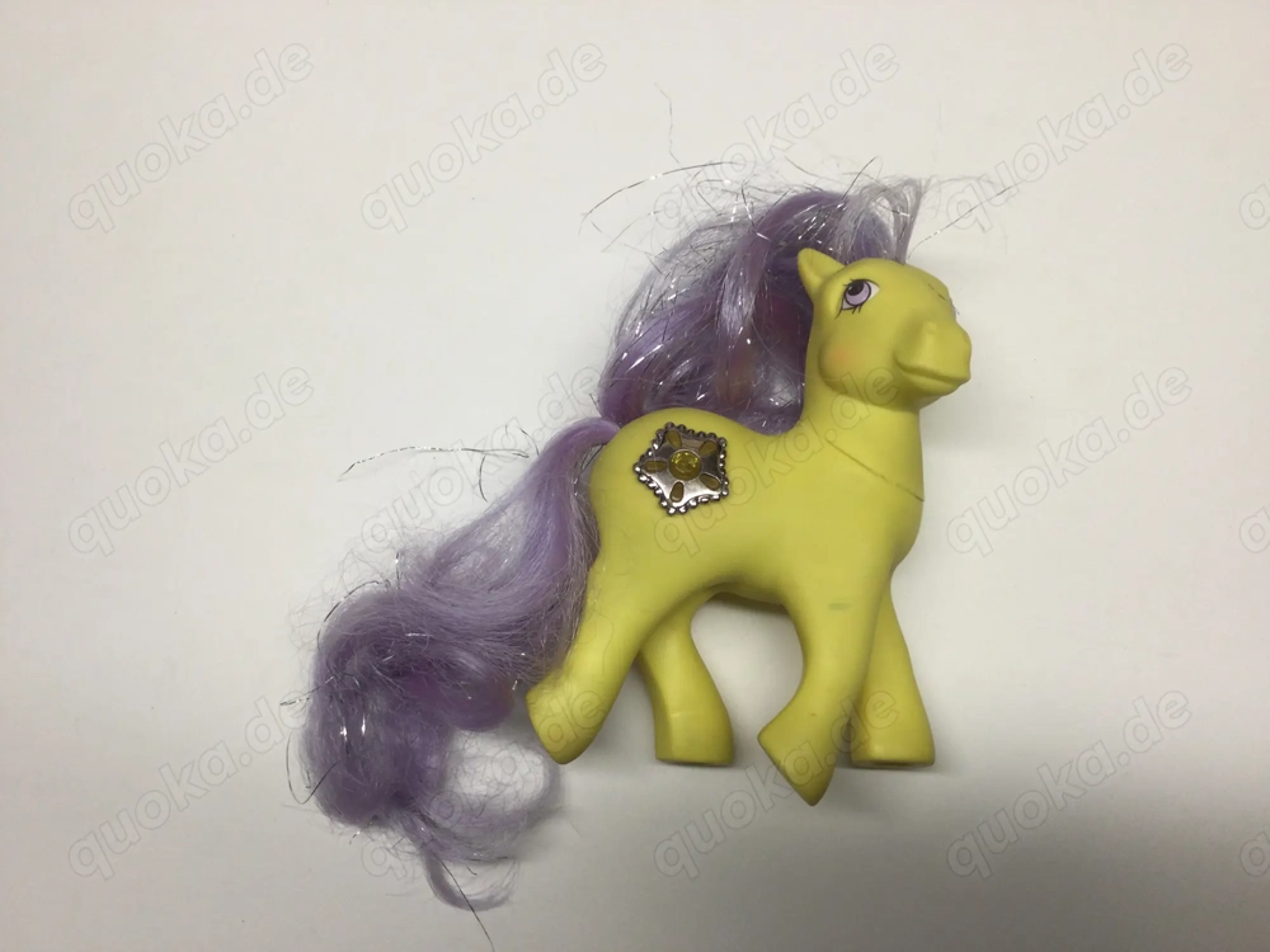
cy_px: 476
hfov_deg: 58.4
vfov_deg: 45.4
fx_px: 1137
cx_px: 635
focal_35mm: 31
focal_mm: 3.3
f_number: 2.4
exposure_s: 1/50
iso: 32
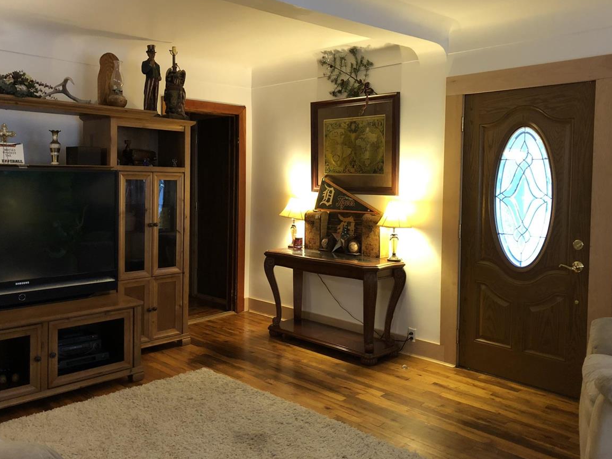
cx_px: 327
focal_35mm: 31
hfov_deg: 58.3
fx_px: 548
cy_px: 208
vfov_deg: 45.4
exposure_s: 1/11
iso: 100
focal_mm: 4
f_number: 1.8
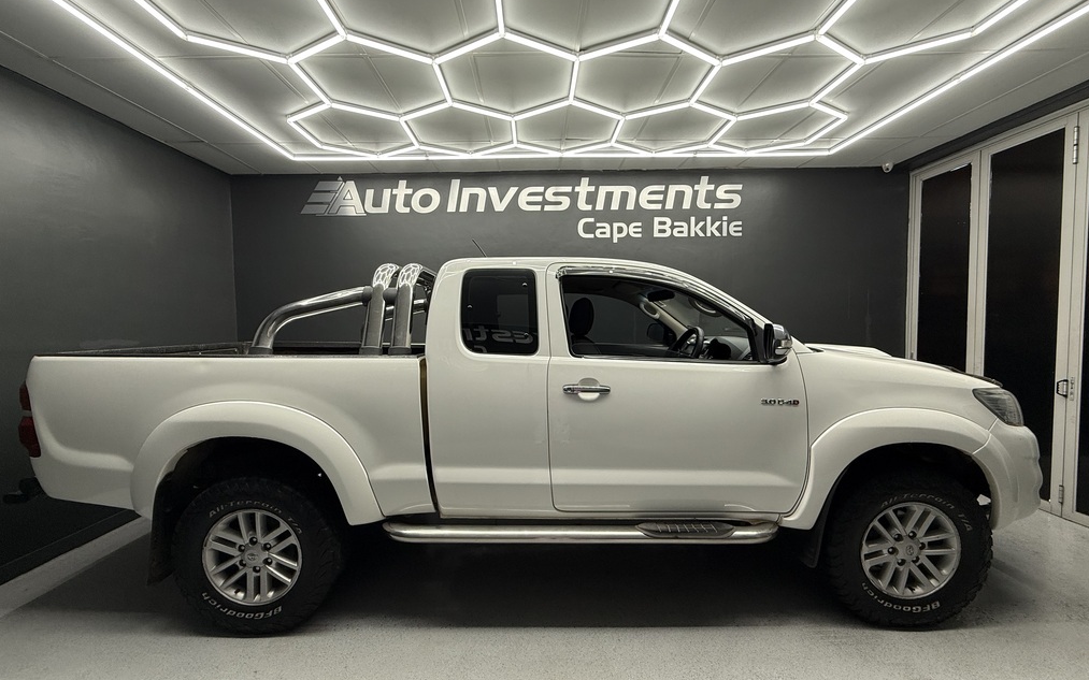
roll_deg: +0.8
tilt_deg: -2.6
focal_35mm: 15
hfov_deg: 101.5
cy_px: 346
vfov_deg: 74.8
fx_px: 445
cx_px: 542
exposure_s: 1/100
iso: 100
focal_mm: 2.22
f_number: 2.2
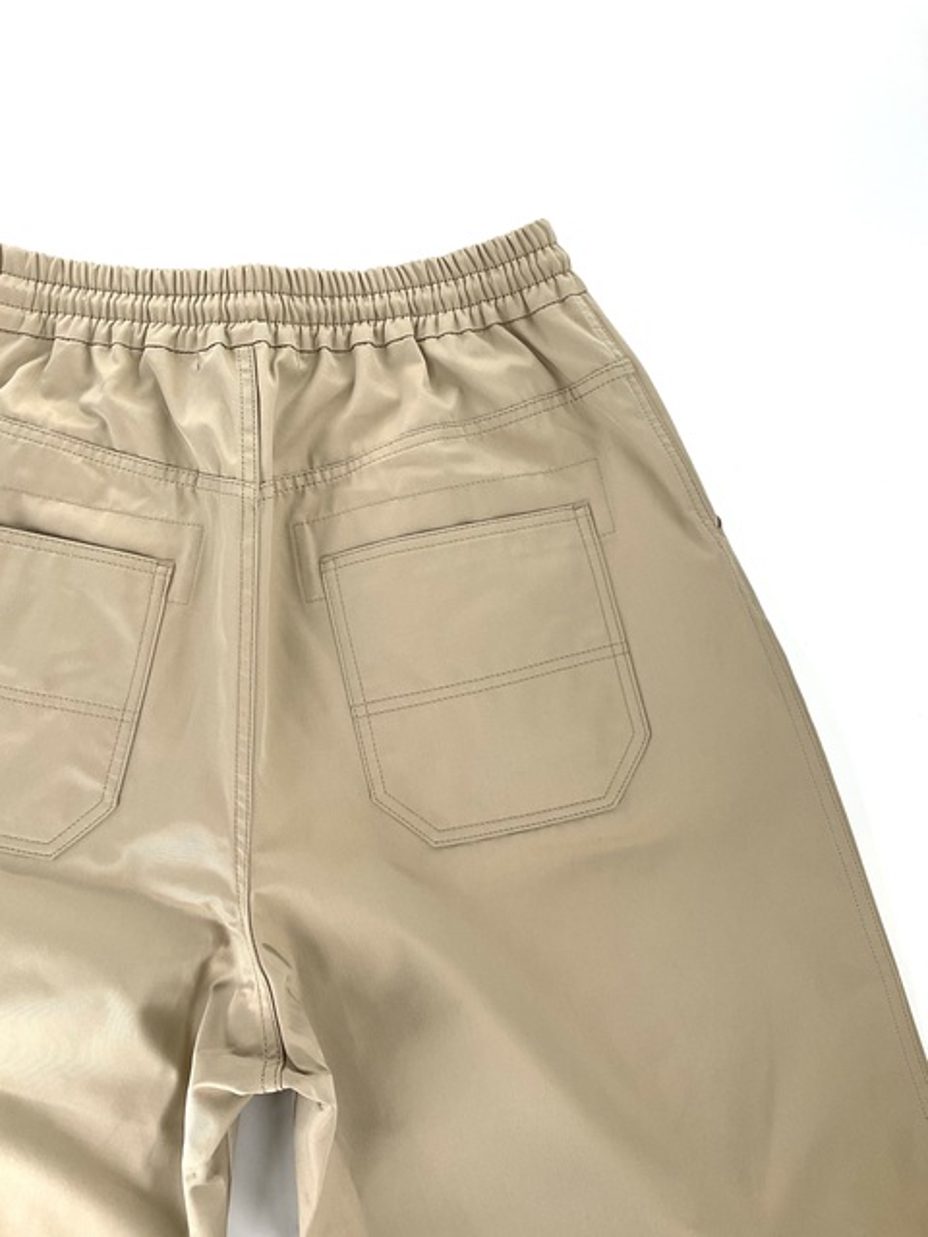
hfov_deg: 48.2
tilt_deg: -84.3
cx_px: 464
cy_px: 618
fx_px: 1037
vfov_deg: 61.7
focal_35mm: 29
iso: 20
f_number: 1.8
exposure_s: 1/120
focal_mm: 3
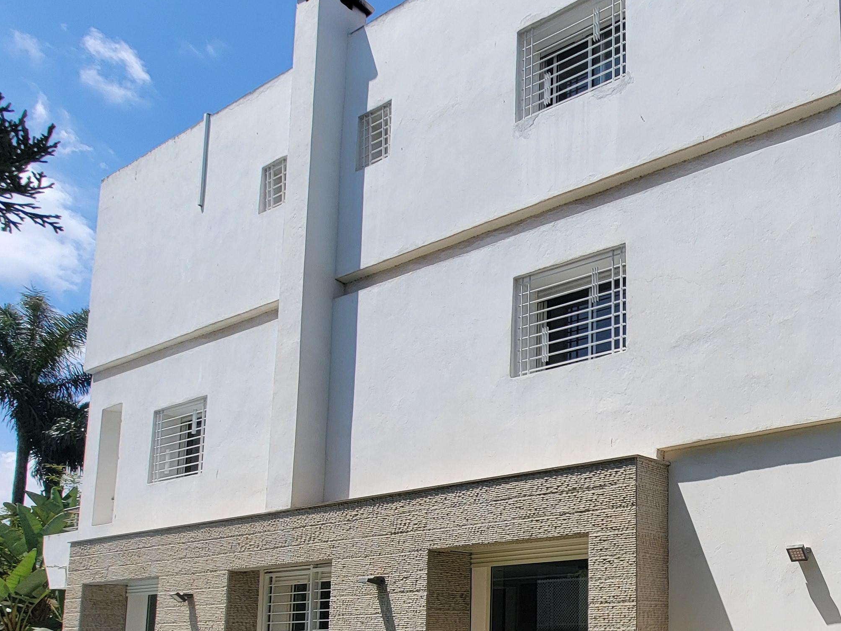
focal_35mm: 26
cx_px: 786
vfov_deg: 48.8
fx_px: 632
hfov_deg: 56.2
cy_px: 538
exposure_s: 1/1780
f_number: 2.2
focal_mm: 2.2
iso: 50
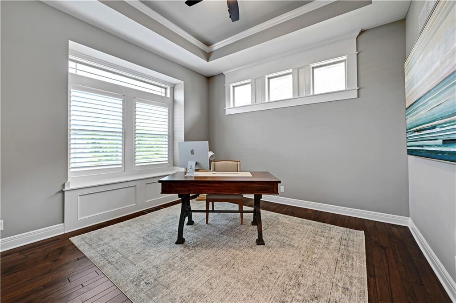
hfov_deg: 104.3
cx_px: 228
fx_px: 177
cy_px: 152
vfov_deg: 81.2
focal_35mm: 14
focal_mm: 14
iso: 100
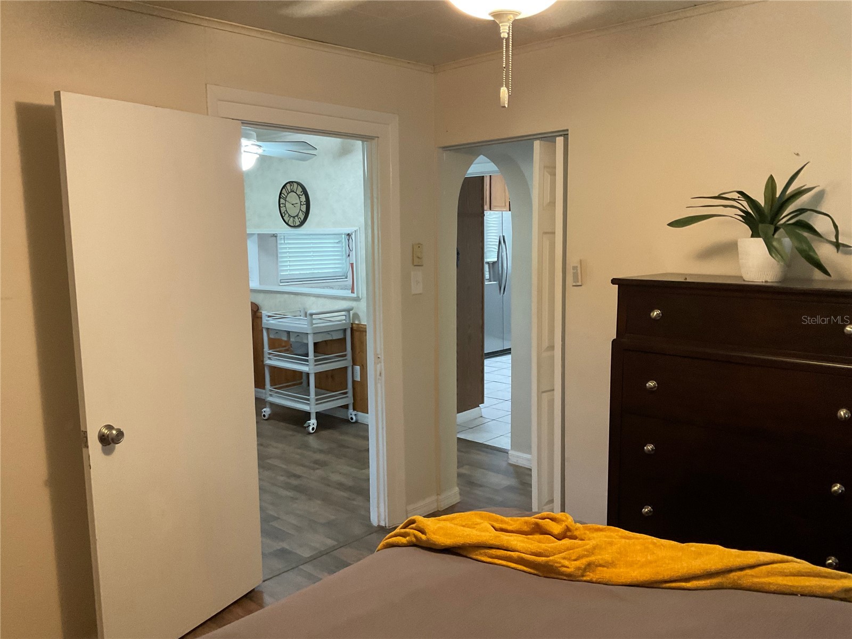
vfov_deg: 48.2
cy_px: 320
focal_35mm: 29
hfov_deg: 61.7
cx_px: 426
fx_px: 714
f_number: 1.8
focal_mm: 3
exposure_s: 1/60
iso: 250
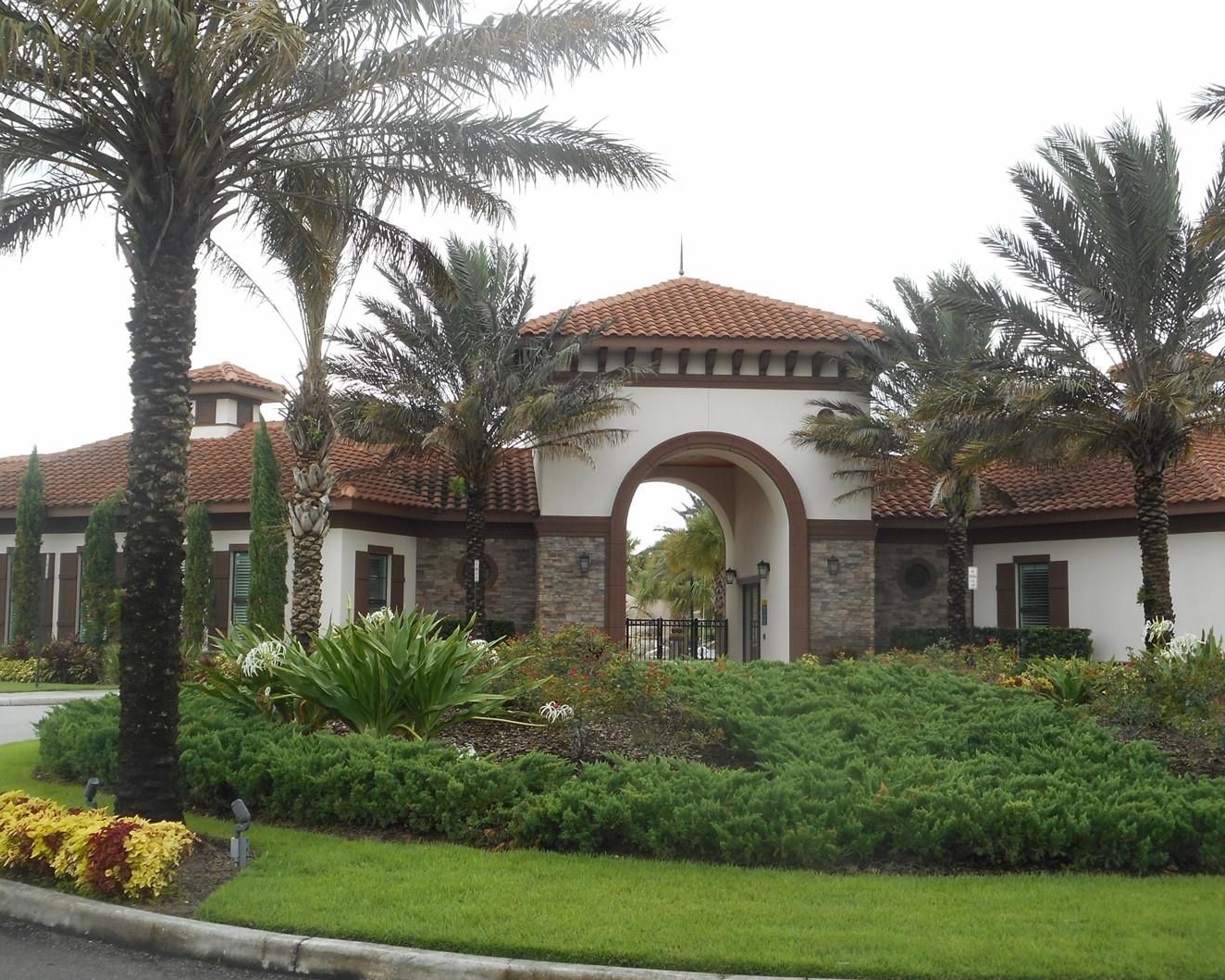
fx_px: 1668
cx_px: 563
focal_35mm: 46
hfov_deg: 40.3
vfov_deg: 32.7
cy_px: 469
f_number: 4.5
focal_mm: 6.9
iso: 80
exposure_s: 1/160
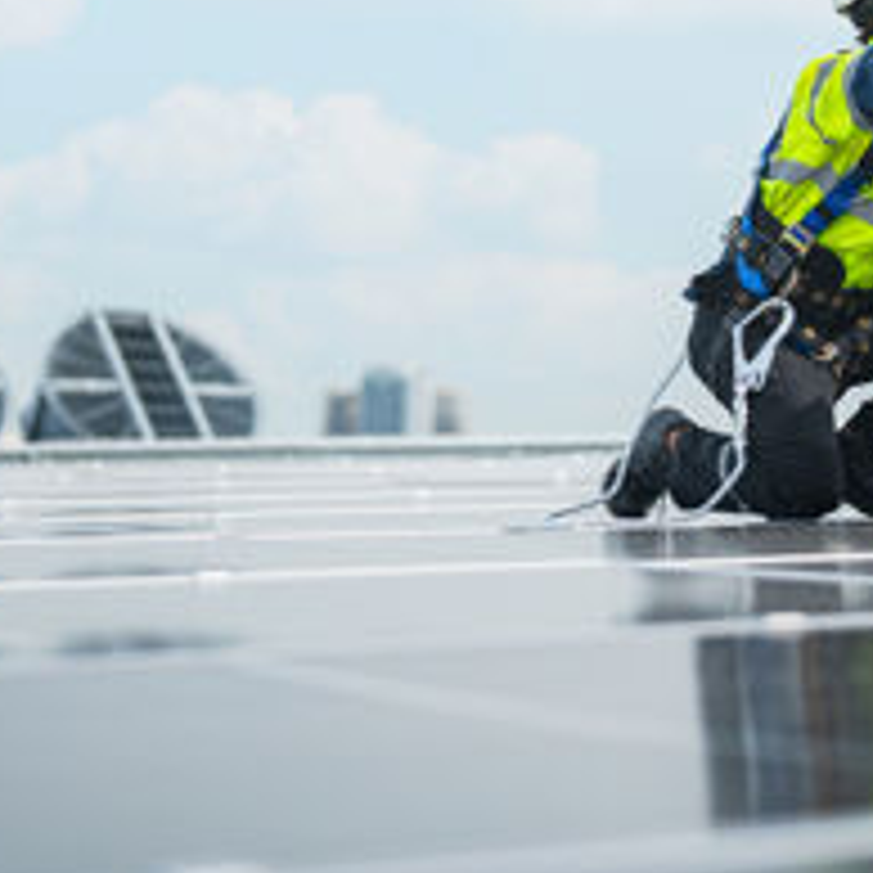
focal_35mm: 117
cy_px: 189
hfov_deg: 14.9
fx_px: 3338
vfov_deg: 14.8
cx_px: 524
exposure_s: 1/8000
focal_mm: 50
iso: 200
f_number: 1.4
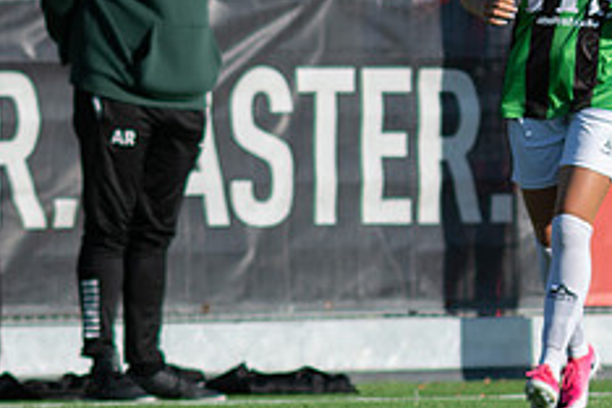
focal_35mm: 1606
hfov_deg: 1.3
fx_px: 27300
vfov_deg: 0.9
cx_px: -78
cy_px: 75
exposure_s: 1/2000
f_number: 3.2
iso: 110
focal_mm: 300
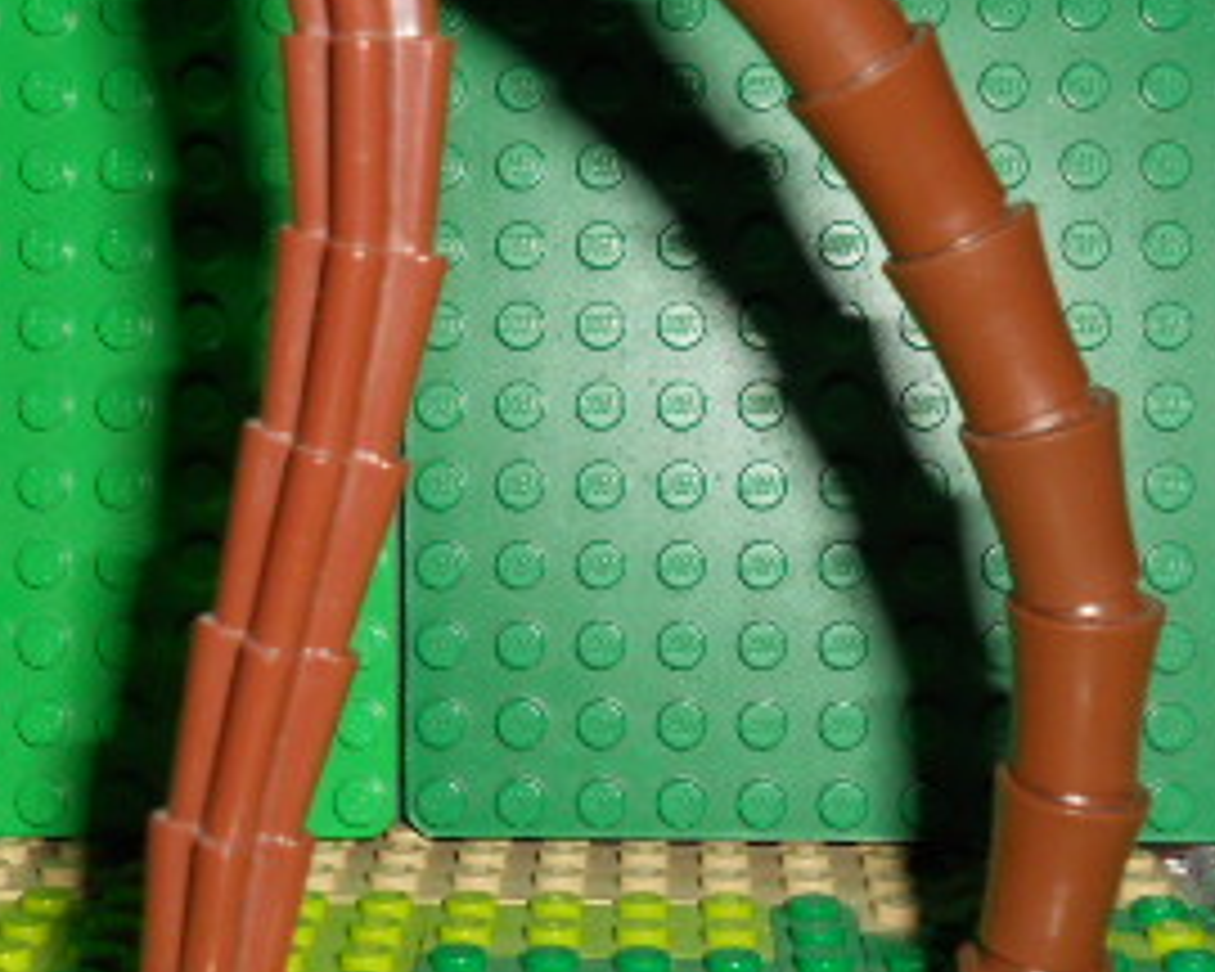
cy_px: 396
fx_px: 2661
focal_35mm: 74
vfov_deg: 20.7
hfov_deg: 25.7
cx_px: 621
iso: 80
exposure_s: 1/25
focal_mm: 5.8
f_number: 8.8
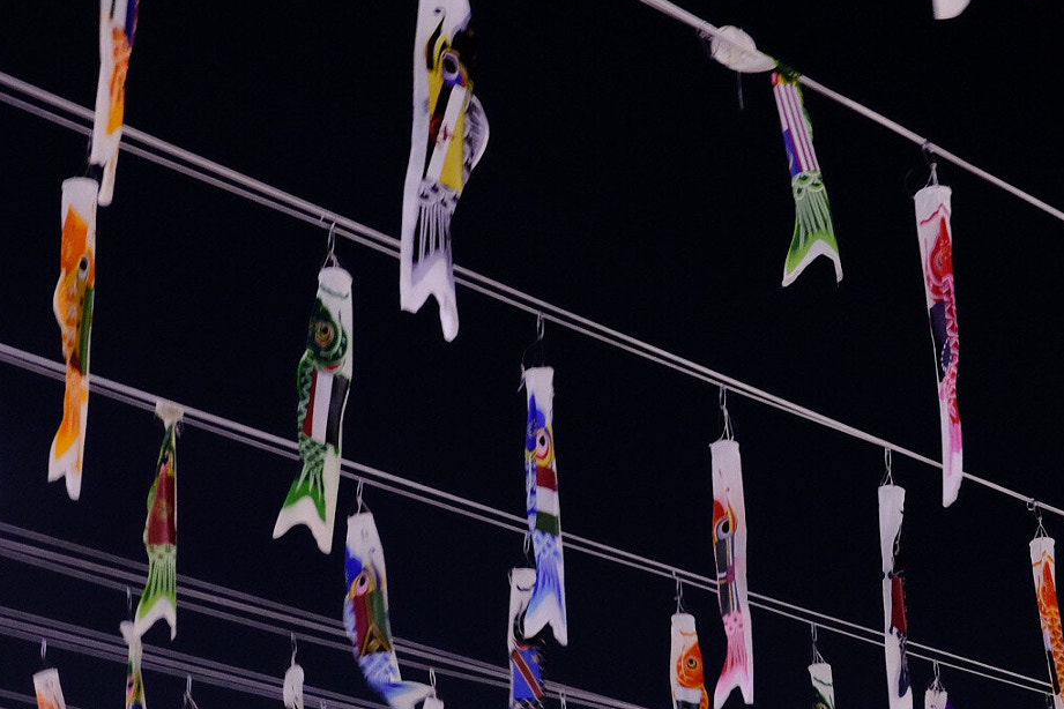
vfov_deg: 20.6
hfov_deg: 30.1
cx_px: 767
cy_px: 439
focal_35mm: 66
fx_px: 1951
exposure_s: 1/8
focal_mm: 25.4
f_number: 3.2
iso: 3200
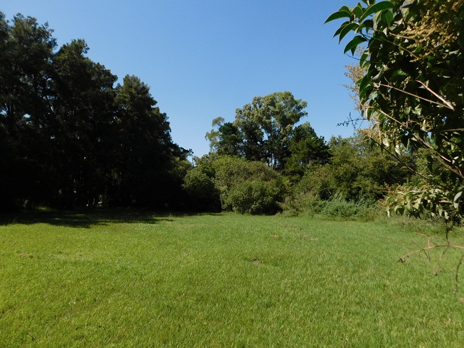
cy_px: 174
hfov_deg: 73.9
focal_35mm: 23
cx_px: 232
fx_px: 308
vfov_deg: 58.9
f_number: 3
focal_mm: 4
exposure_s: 1/1500
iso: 125
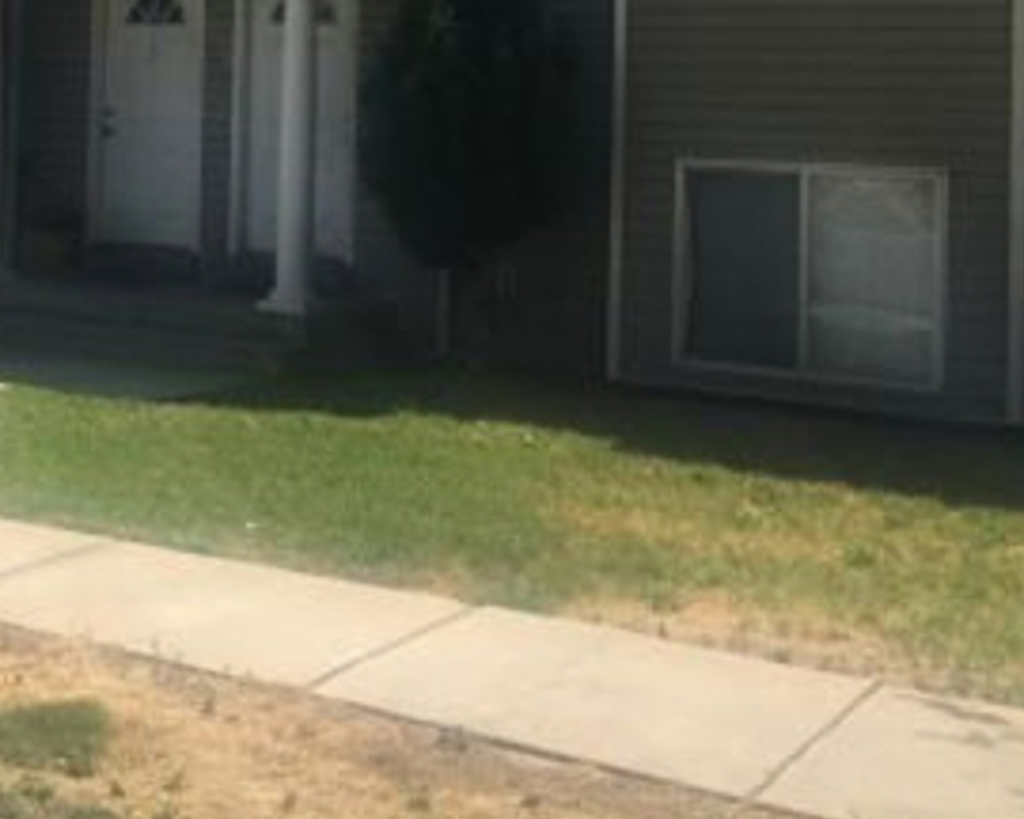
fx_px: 2031
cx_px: 155
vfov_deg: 22.2
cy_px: 57
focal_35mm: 67
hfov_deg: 27.5
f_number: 2.2
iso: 25
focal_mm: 4.15
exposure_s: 1/1241
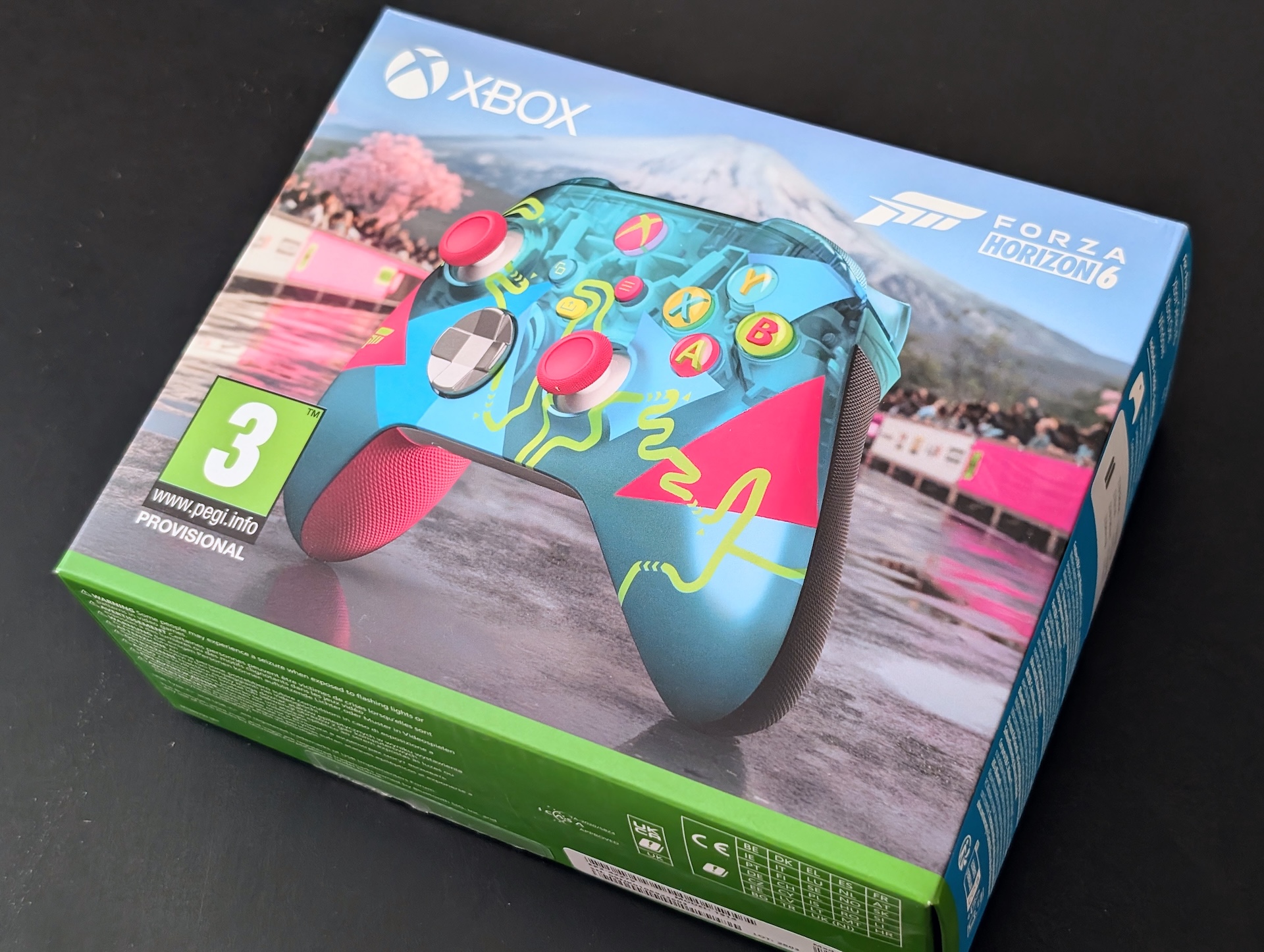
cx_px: 632
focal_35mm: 49
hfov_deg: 38.9
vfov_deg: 29.8
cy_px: 476
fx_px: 1792
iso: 114
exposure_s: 1/47.3
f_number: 1.68
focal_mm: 6.9
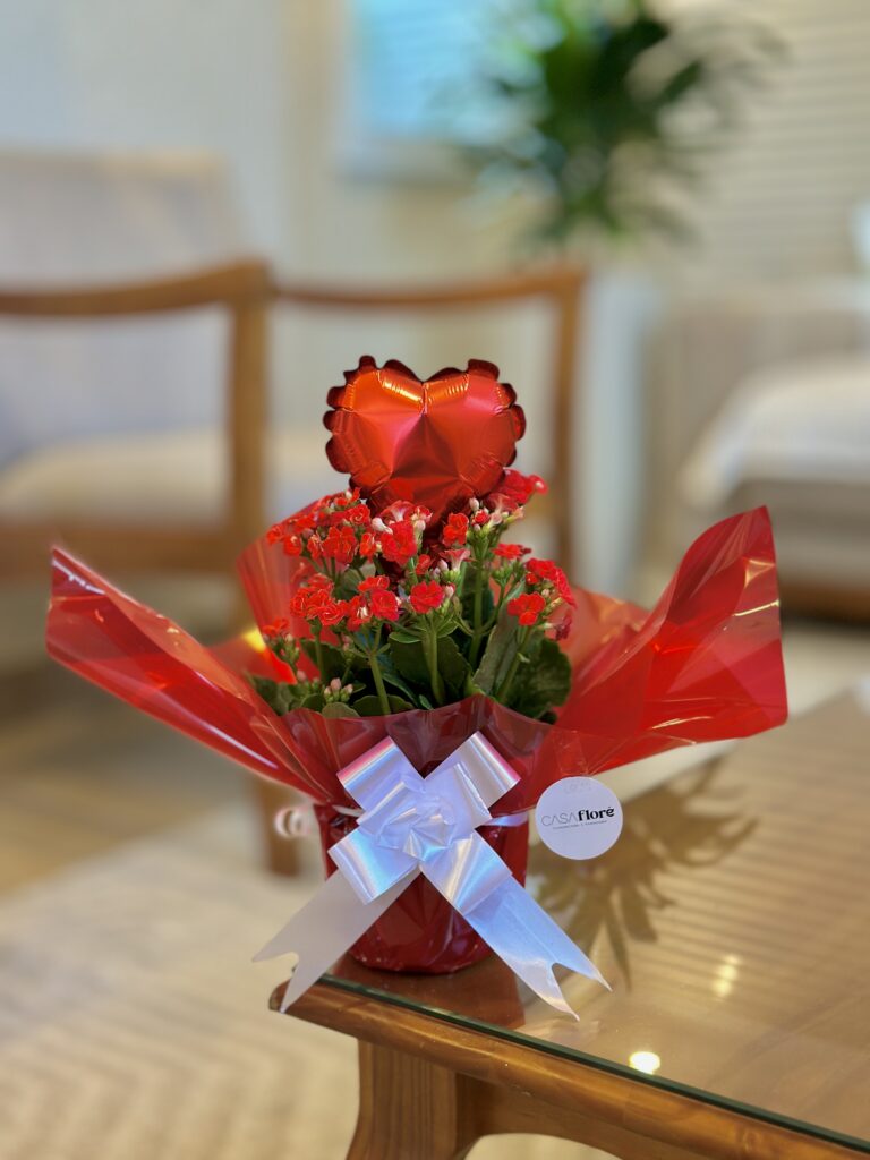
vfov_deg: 39.7
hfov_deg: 30.3
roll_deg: -1.0
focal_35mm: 48
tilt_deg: -9.7
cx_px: 435
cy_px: 580
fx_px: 1609
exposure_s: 1/60
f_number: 1.78
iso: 125
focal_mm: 6.86
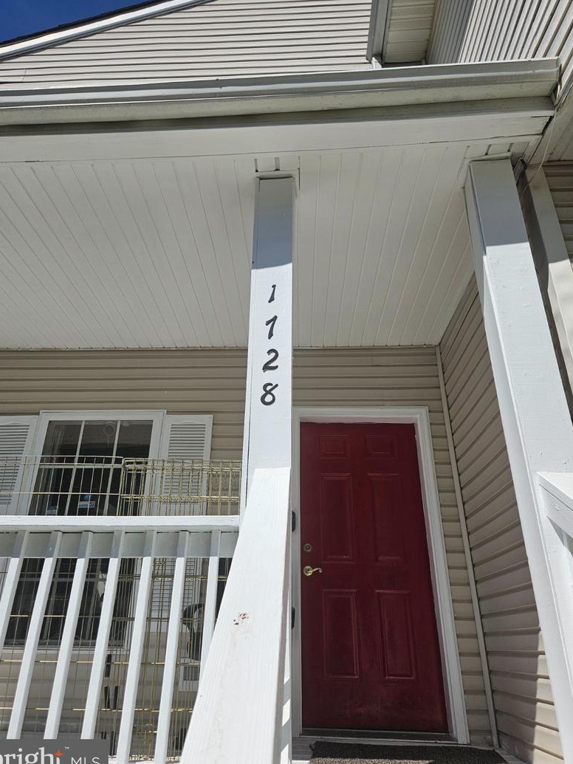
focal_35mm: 24
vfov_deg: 71.6
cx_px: 278
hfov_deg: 56.8
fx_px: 530
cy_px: 383
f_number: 1.8
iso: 25
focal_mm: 5.4
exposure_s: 1/4131
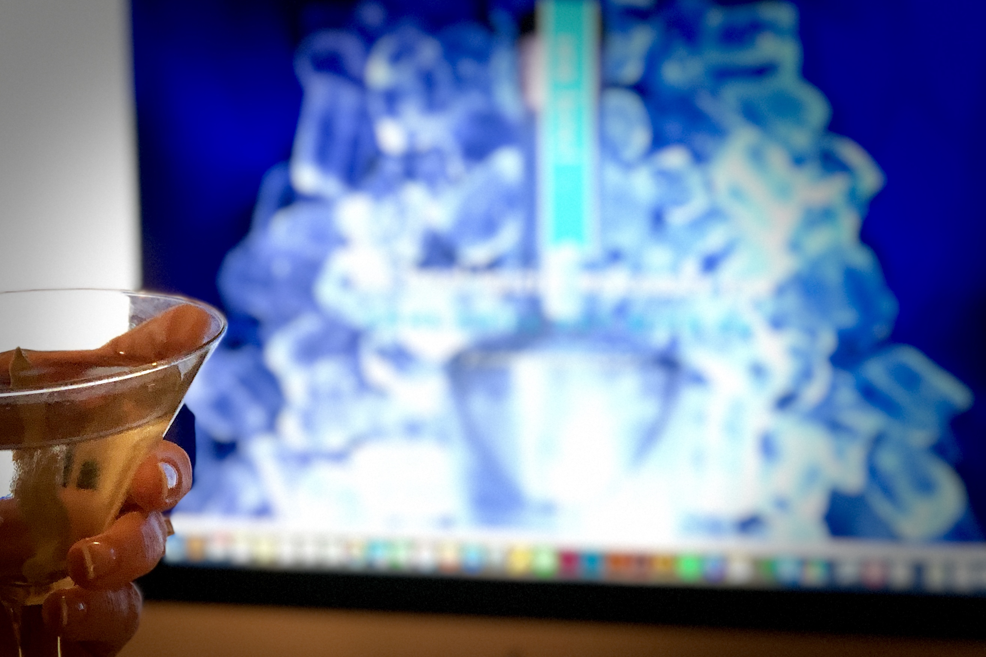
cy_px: 376
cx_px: 432
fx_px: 2492
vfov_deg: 15.0
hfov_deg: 22.4
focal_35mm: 91
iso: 320
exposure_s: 1/30
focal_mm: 6.6
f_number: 2.8
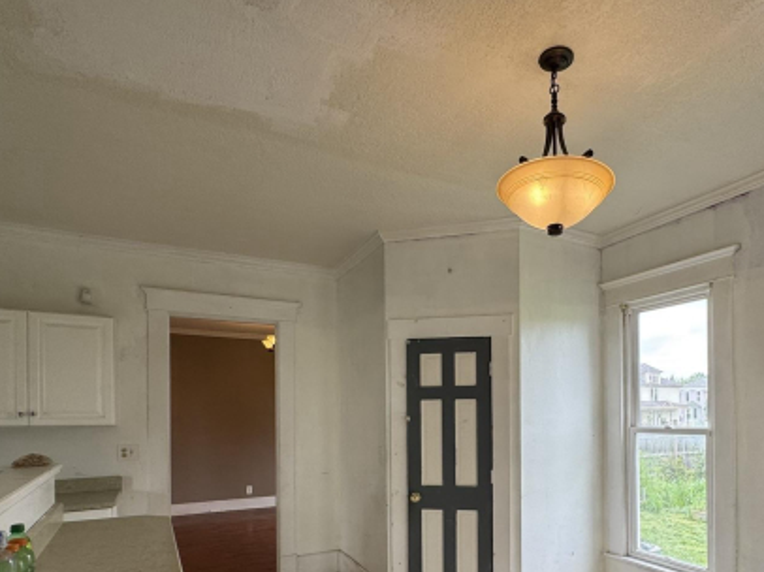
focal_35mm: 23
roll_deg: -0.6
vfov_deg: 56.5
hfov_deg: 72.8
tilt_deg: -0.1
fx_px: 507
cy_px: 416
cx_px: 475
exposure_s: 1/120
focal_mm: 2.22
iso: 64
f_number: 2.2
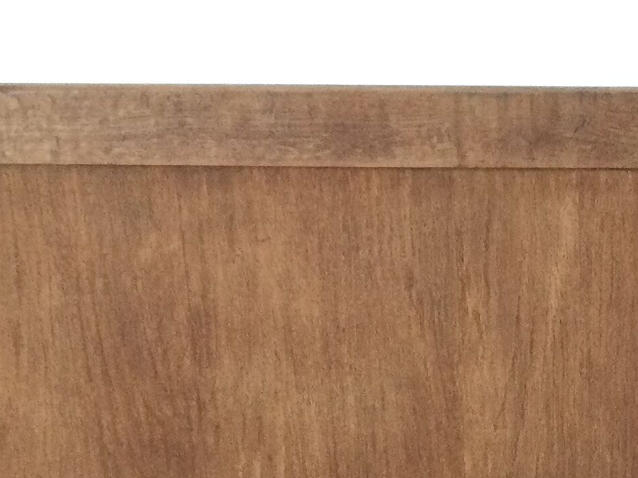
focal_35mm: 106
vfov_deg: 13.4
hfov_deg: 17.9
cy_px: 645
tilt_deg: -15.4
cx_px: 701
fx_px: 1953
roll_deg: -0.9
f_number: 2.4
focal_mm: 3.3
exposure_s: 1/33
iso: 50
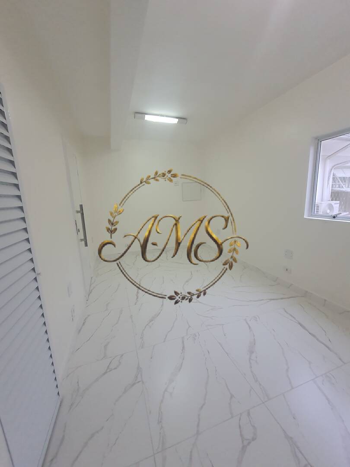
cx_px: 175
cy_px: 234
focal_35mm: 13
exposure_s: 1/60
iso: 125
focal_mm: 1.74
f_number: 2.2
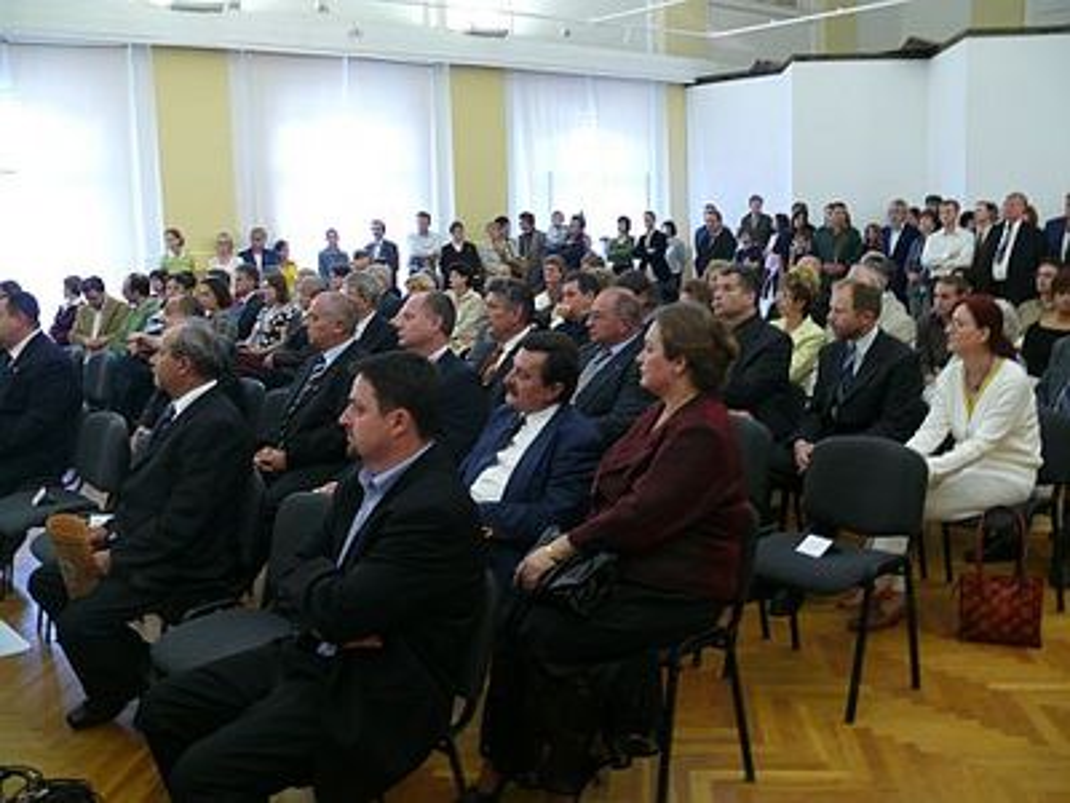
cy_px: 402
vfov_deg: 40.7
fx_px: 1082
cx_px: 535
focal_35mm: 35
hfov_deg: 52.6
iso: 200
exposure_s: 1/8
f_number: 2.8
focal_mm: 7.4
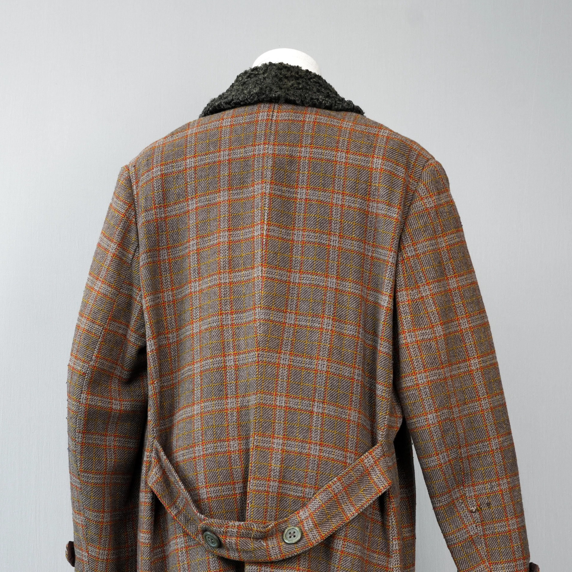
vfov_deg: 27.4
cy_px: 428
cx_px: 284
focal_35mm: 62
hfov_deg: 27.7
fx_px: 1159
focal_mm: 32
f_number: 8
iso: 400
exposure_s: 1/25
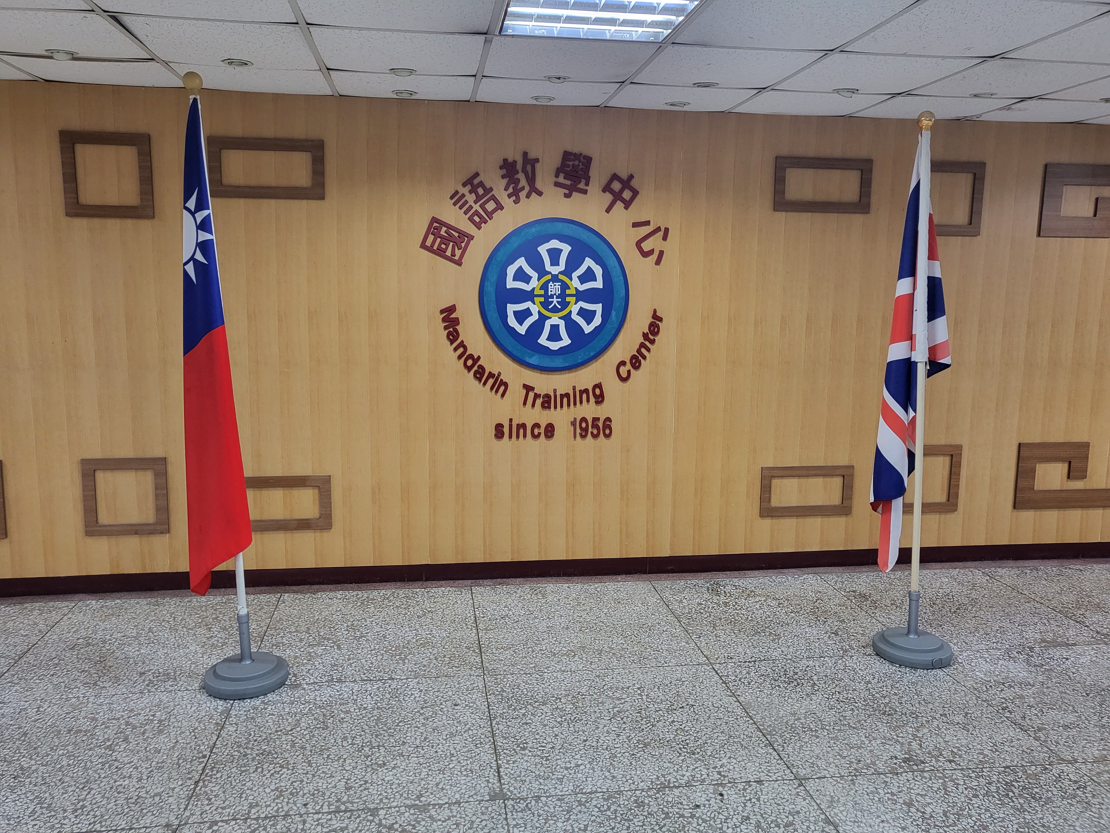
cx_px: 555
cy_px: 416
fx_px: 834
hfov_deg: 67.3
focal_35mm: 26
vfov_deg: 53.1
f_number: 1.8
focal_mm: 4.25
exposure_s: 1/60
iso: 200
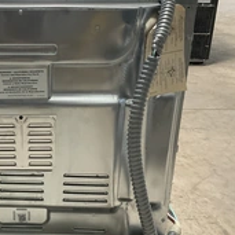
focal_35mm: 60
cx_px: 18
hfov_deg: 27.4
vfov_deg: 28.6
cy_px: 129
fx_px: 461
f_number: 1.8
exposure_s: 1/60
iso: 160
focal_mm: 3
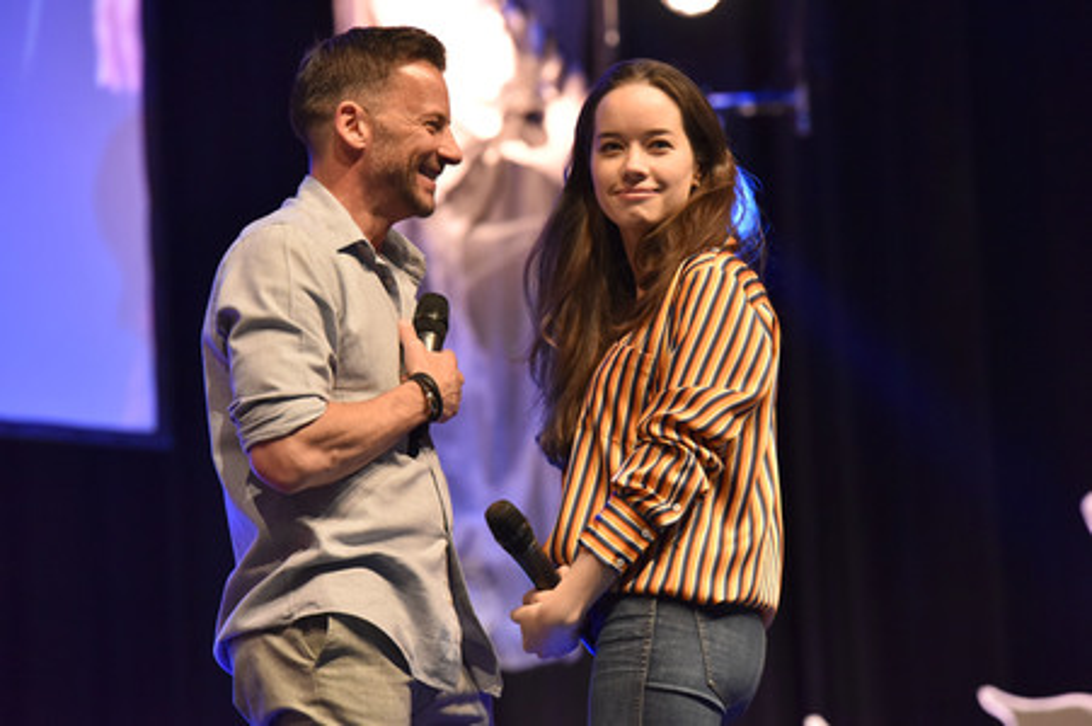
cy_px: 363
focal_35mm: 175
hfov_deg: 11.8
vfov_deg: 7.8
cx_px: 546
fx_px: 5304
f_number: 4.5
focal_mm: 175
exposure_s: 1/125
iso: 5000
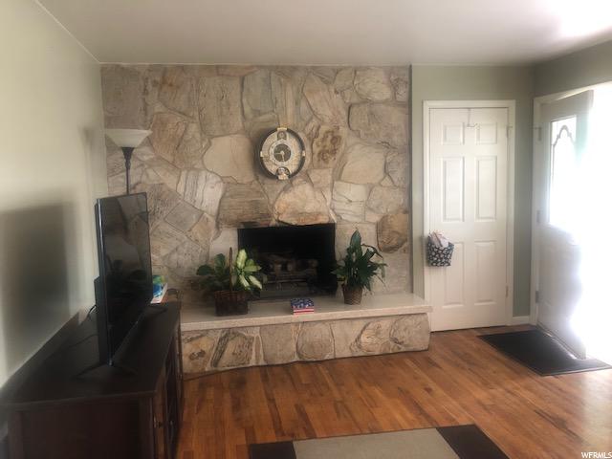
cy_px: 230
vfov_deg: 49.7
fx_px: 495
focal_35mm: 28
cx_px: 306
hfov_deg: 63.4
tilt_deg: -6.0
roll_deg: +1.4
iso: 64
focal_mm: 3.99
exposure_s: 1/15
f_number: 1.8
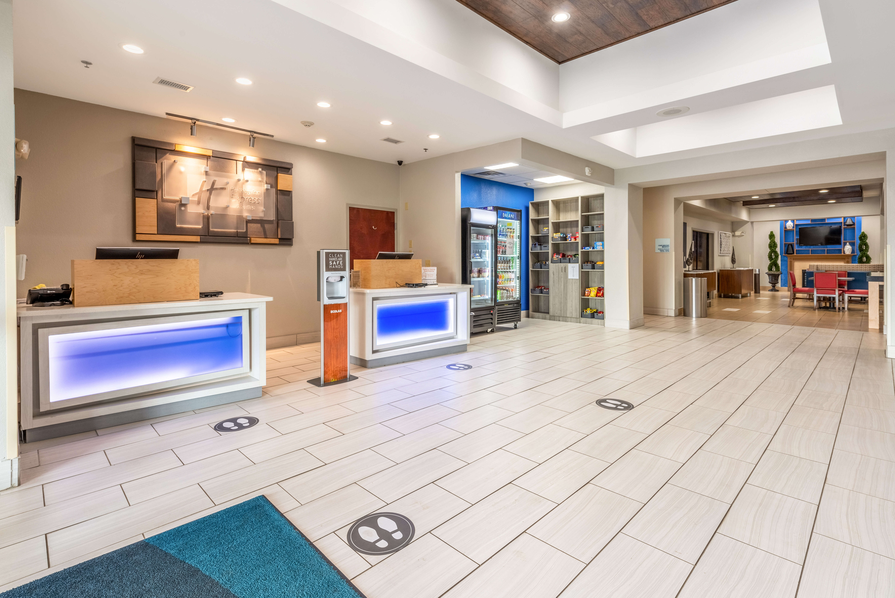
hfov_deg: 104.2
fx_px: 348
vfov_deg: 81.2
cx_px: 448
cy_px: 299
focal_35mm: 14
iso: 320
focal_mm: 14
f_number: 11
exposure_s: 1/125
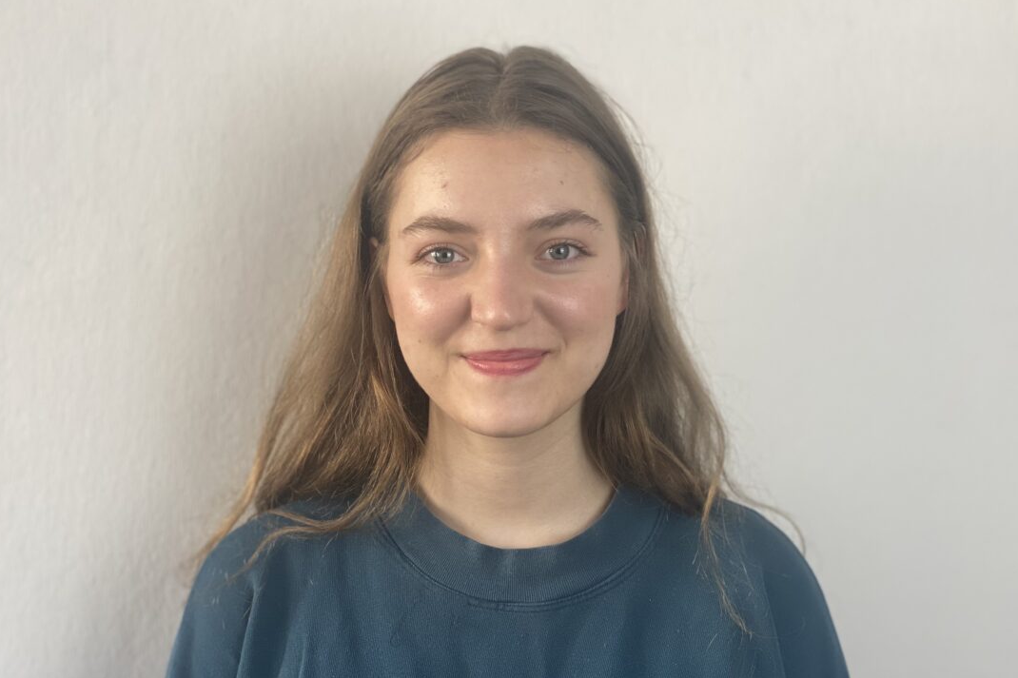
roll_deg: -1.2
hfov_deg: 36.3
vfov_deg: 24.6
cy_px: 368
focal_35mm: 55
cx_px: 511
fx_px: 1555
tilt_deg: -2.2
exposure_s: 1/100
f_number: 2
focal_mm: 6
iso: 64
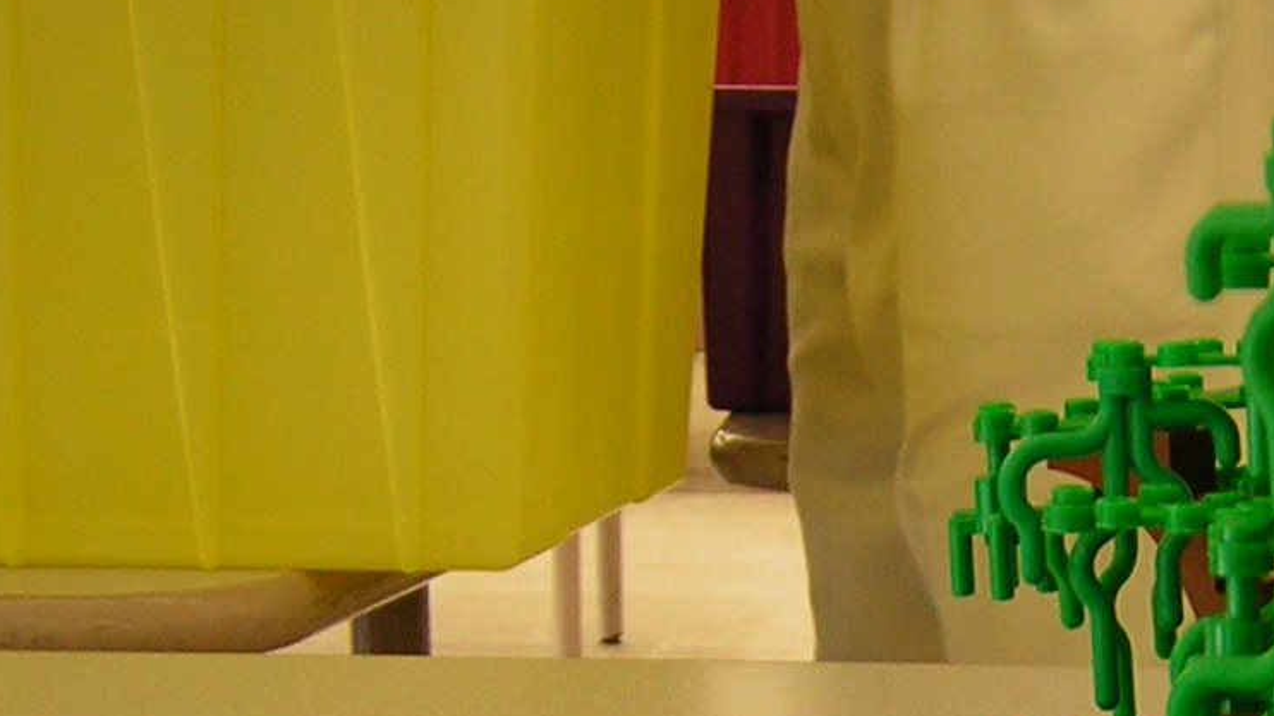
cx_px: 1144
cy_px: 865
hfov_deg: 22.2
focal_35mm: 94
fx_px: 3175
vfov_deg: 12.6
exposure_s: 1/5.9
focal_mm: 5.2
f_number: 2.7
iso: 50
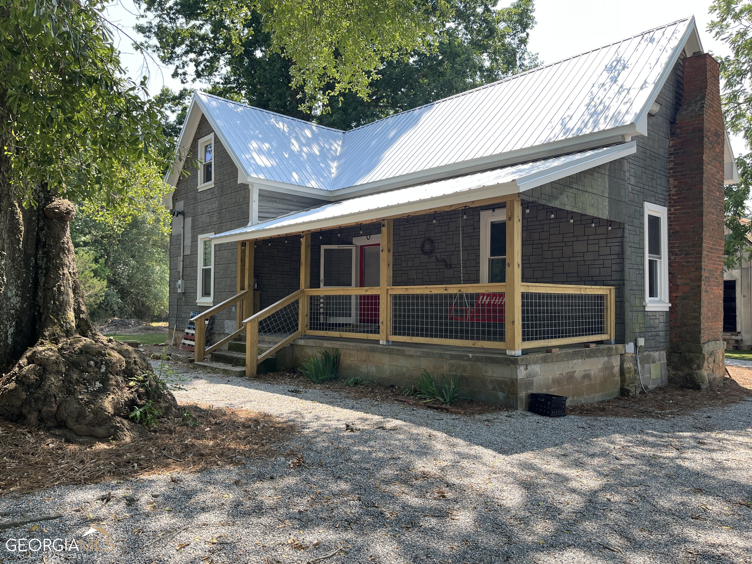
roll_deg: +0.9
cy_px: 282
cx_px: 376
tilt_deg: +1.7
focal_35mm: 26
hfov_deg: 67.3
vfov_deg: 53.1
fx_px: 565
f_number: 1.6
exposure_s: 1/454
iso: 50
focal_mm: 5.1
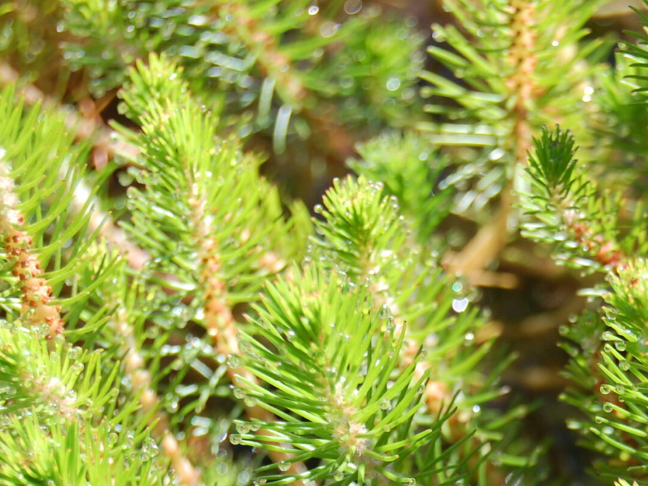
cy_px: 443
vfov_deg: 7.8
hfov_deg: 10.3
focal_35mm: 189
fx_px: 3541
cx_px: 708
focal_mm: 55
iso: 200
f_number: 6.3
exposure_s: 1/125
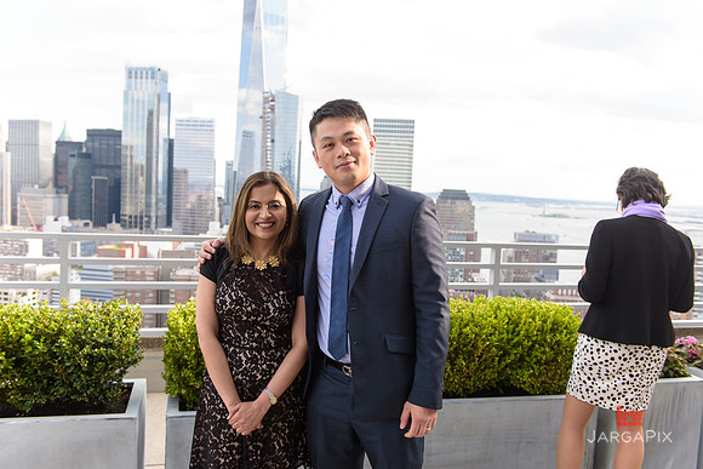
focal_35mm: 32
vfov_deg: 41.1
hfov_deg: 58.7
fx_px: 625
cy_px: 234
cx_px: 352
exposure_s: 1/400
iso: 400
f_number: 3.5
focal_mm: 32
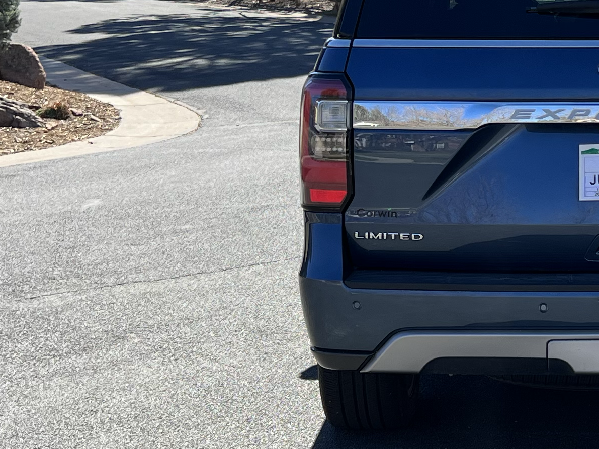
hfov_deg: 21.3
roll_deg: +0.7
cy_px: 115
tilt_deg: -5.8
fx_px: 1523
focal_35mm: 88
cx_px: 626
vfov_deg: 16.7
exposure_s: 1/2123
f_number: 1.5
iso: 50
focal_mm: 5.7
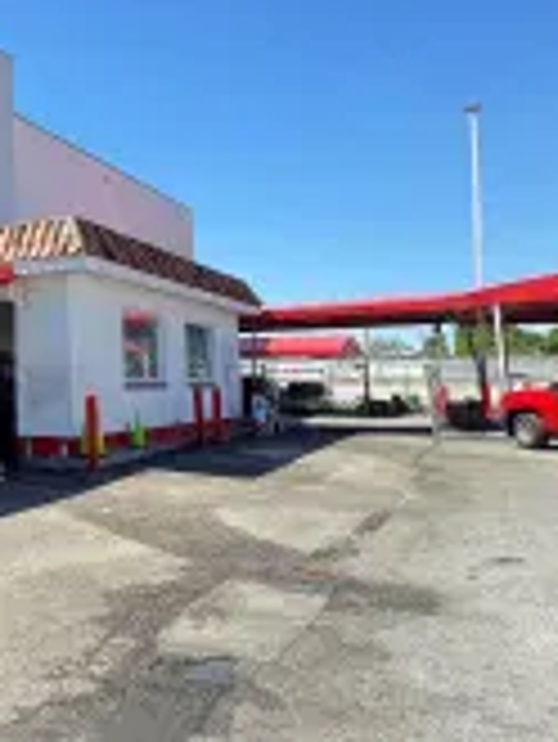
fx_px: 730
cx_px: -130
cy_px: 301
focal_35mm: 34
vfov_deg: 53.6
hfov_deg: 33.2
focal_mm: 2.22
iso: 40
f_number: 2.2
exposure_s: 1/375
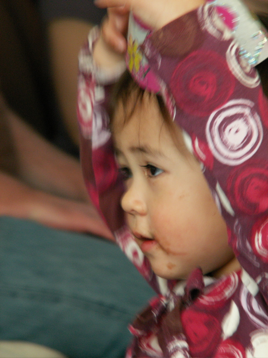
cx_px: 134
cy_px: 179
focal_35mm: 270
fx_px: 2789
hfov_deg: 5.5
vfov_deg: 7.3
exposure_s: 1/13
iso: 160
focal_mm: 44.25
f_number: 4.5
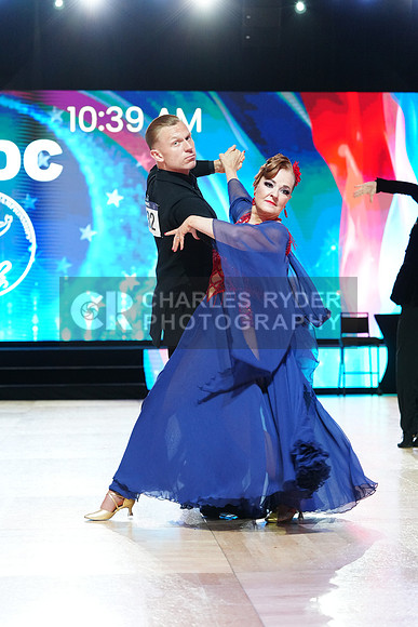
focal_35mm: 81
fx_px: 1410
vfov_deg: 25.1
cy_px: 314
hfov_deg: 16.9
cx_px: 209
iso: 2500
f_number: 4
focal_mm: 81
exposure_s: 1/250
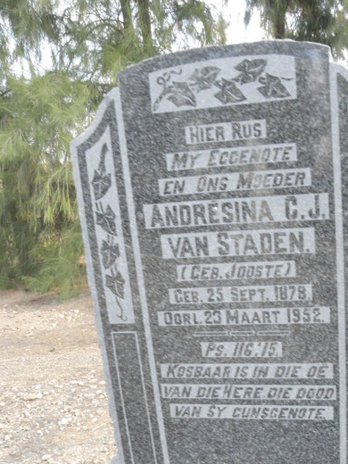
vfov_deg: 45.3
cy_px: 344
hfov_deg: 35.2
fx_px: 536
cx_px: 257
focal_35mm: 40
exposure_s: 1/15
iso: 200
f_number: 6.3
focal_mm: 4.6
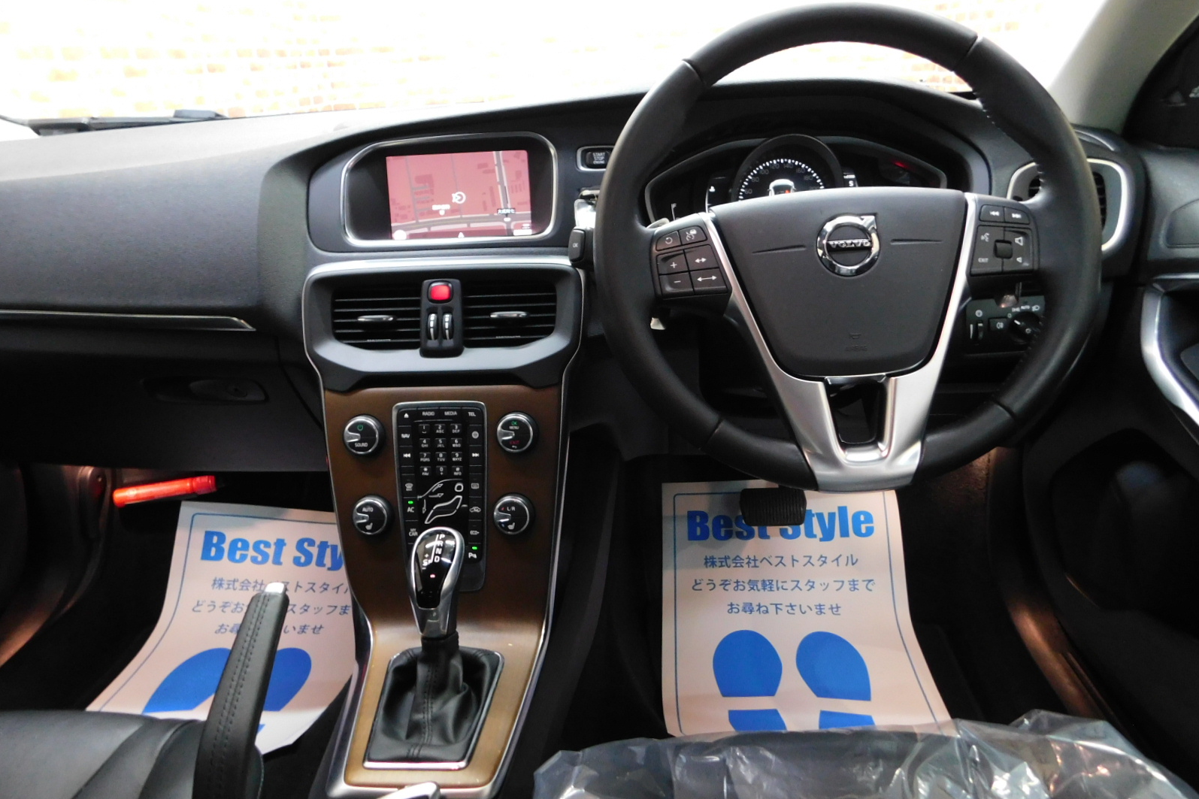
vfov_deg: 53.1
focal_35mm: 24
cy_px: 378
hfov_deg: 73.7
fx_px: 799
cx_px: 601
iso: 400
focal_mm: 4
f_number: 3
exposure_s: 1/10
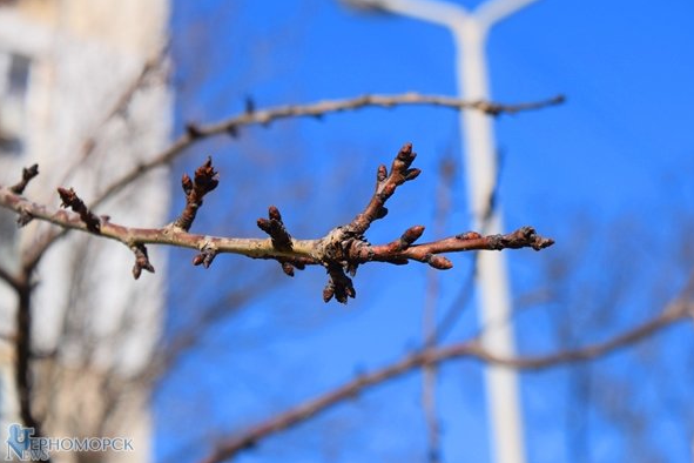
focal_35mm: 84
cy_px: 233
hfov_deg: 24.3
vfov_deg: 16.4
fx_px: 1610
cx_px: 345
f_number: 10
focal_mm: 55
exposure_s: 1/400
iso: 200
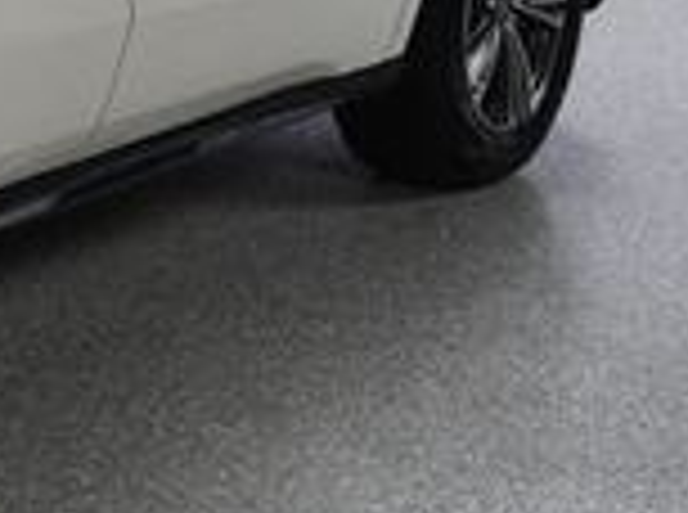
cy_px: -54
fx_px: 2717
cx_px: -643
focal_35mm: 137
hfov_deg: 12.8
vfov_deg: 10.6
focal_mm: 23
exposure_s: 1/160
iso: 100
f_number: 13
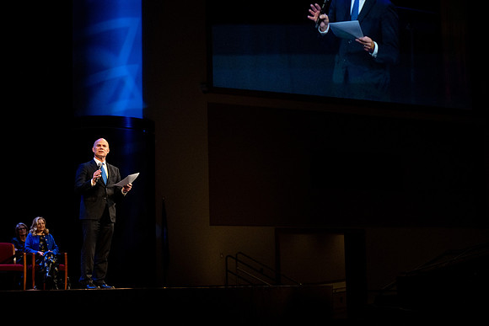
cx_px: 244
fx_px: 951
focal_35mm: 70
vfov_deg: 19.5
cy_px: 163
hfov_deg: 28.8
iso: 4000
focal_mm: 70
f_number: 2.8
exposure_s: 1/500
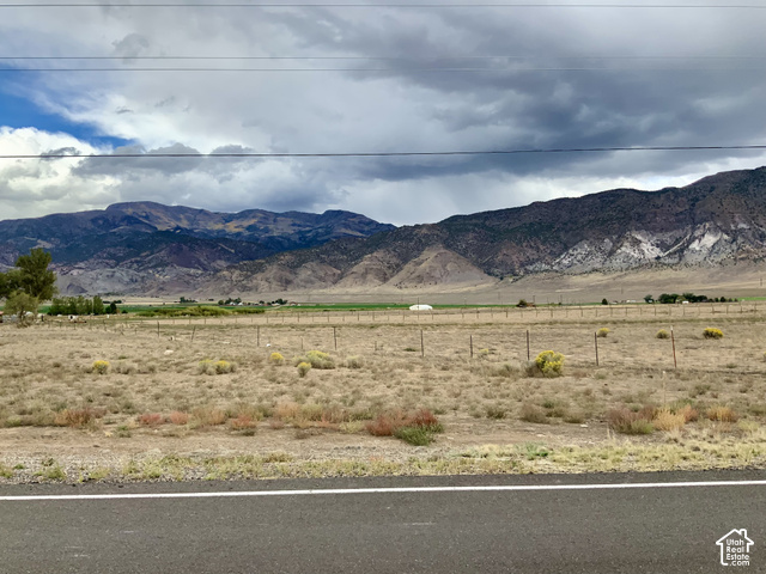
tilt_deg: +1.6
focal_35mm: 29
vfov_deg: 48.2
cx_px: 383
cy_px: 287
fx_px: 642
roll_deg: +0.9
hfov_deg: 61.7
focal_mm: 3
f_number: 1.8
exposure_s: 1/962
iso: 16
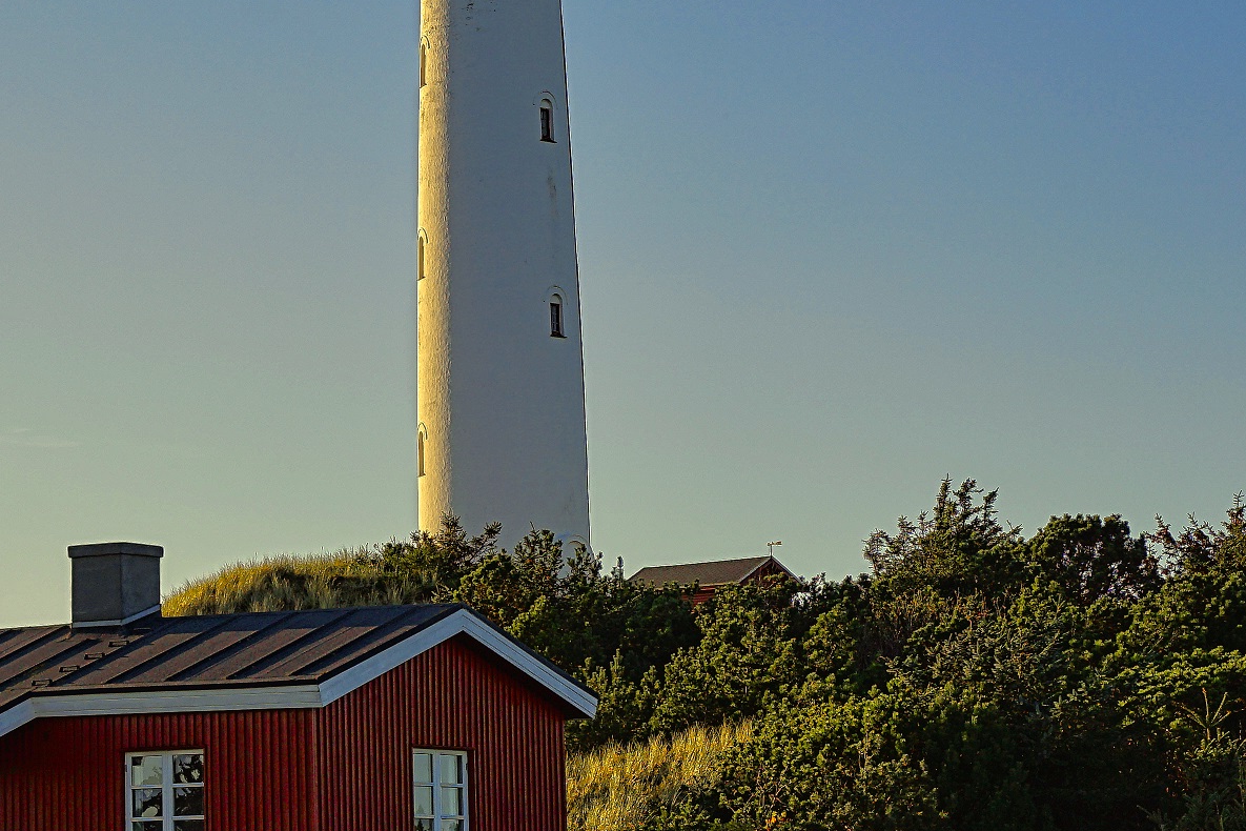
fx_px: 4291
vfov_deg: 11.1
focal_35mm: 124
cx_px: -4
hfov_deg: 16.2
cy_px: 337
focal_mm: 49
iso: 100
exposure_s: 1/500
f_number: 6.3
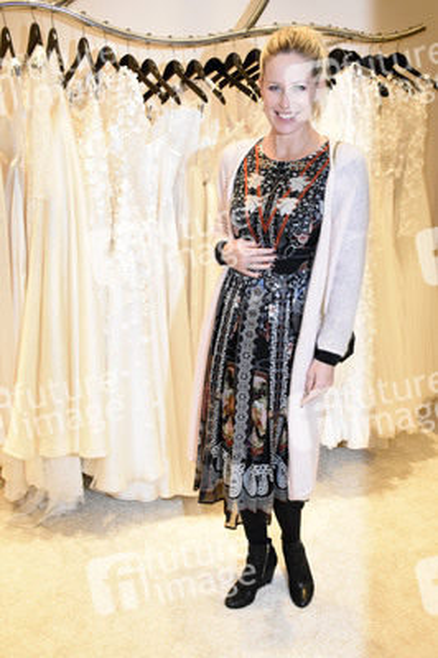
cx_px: 219
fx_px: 603
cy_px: 329
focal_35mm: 33
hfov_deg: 39.9
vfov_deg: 57.3
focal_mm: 22
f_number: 6.3
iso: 3200
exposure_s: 1/60
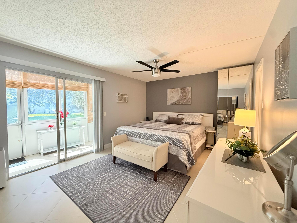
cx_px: 148
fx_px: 120
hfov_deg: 102.1
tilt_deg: -1.7
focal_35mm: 14
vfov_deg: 85.7
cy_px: 112
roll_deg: -0.4
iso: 640
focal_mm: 2.22
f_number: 2.2
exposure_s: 1/120
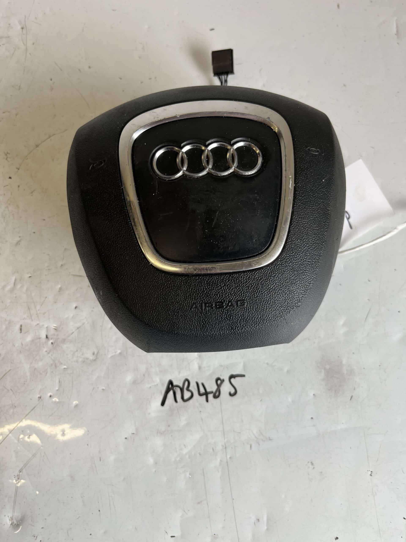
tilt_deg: -77.6
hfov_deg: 53.1
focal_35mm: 26
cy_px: 271
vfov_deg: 67.3
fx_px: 407
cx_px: 203
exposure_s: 1/111
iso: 32
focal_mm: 5.1
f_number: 1.6
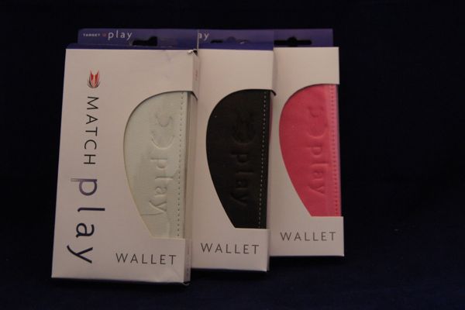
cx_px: 232
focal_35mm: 60
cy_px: 155
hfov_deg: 33.4
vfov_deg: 22.6
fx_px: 775
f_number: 5.6
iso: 1600
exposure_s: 1/50
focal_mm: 40
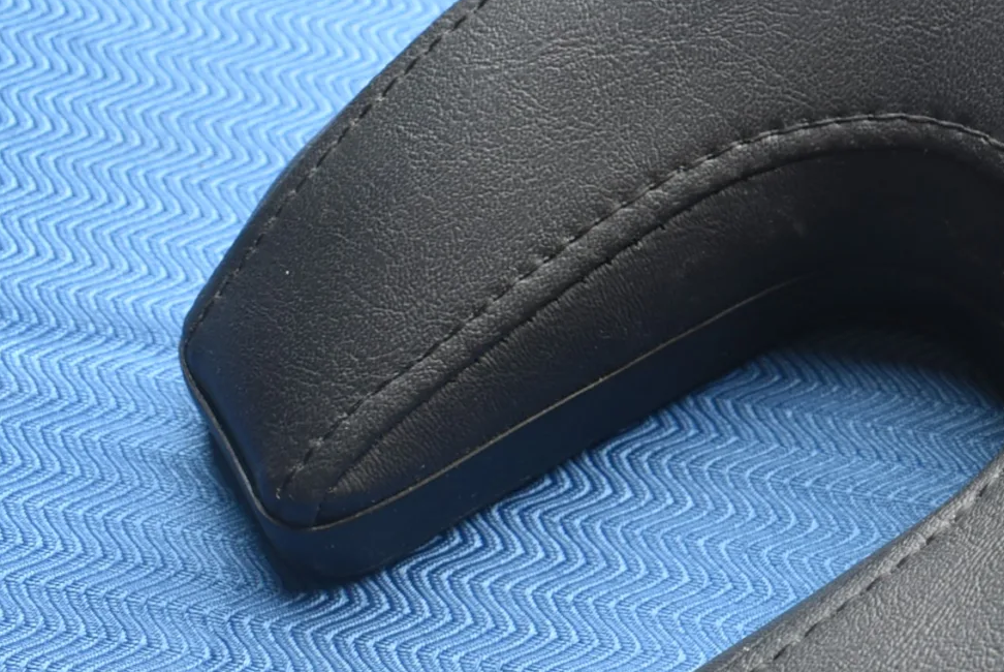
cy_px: 365
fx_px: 2205
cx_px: 1065
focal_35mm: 79
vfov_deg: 17.3
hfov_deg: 24.2
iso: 400
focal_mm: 20
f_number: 5.6
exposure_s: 1/125
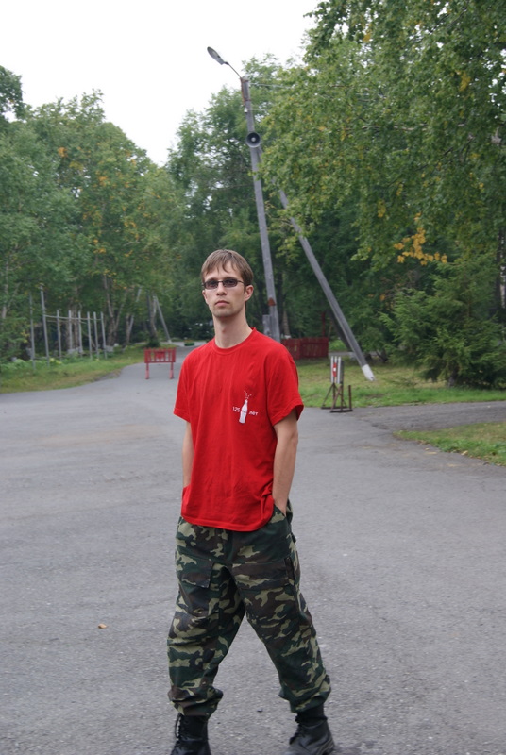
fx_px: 945
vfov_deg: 43.5
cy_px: 378
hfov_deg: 30.0
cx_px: 253
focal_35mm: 45
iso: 100
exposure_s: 1/60
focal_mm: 30
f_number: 6.3
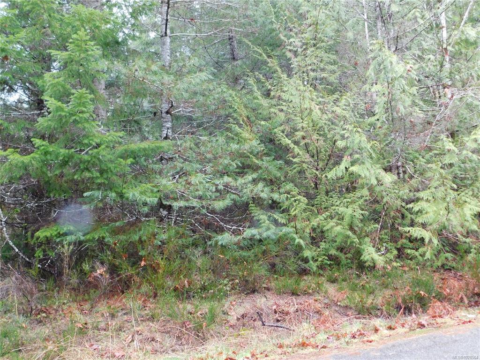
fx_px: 416
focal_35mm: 30
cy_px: 180
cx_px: 240
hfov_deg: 60.0
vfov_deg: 46.8
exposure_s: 1/40
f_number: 3.2
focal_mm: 5.3
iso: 125
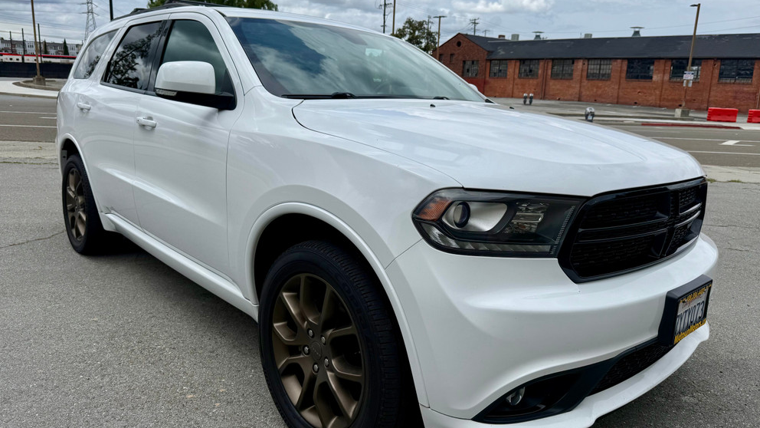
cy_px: 187
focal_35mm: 27
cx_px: 380
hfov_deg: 69.9
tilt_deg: -10.5
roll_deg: -1.7
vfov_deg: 42.8
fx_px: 544
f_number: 1.78
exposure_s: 1/9091
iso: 80
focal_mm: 6.76
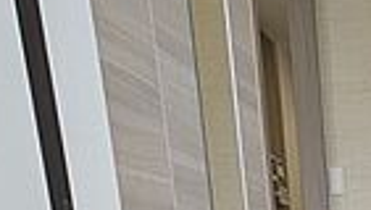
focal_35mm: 69
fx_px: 680
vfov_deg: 13.9
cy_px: 462
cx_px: 510
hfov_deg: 25.3
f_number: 2.2
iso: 122
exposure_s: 1/60
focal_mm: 1.83
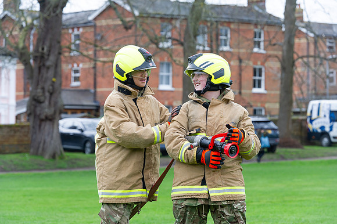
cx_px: 168
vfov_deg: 8.8
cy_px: 112
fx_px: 1450
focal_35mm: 155
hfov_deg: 13.3
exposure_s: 1/250
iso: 560
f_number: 7.1
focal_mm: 155
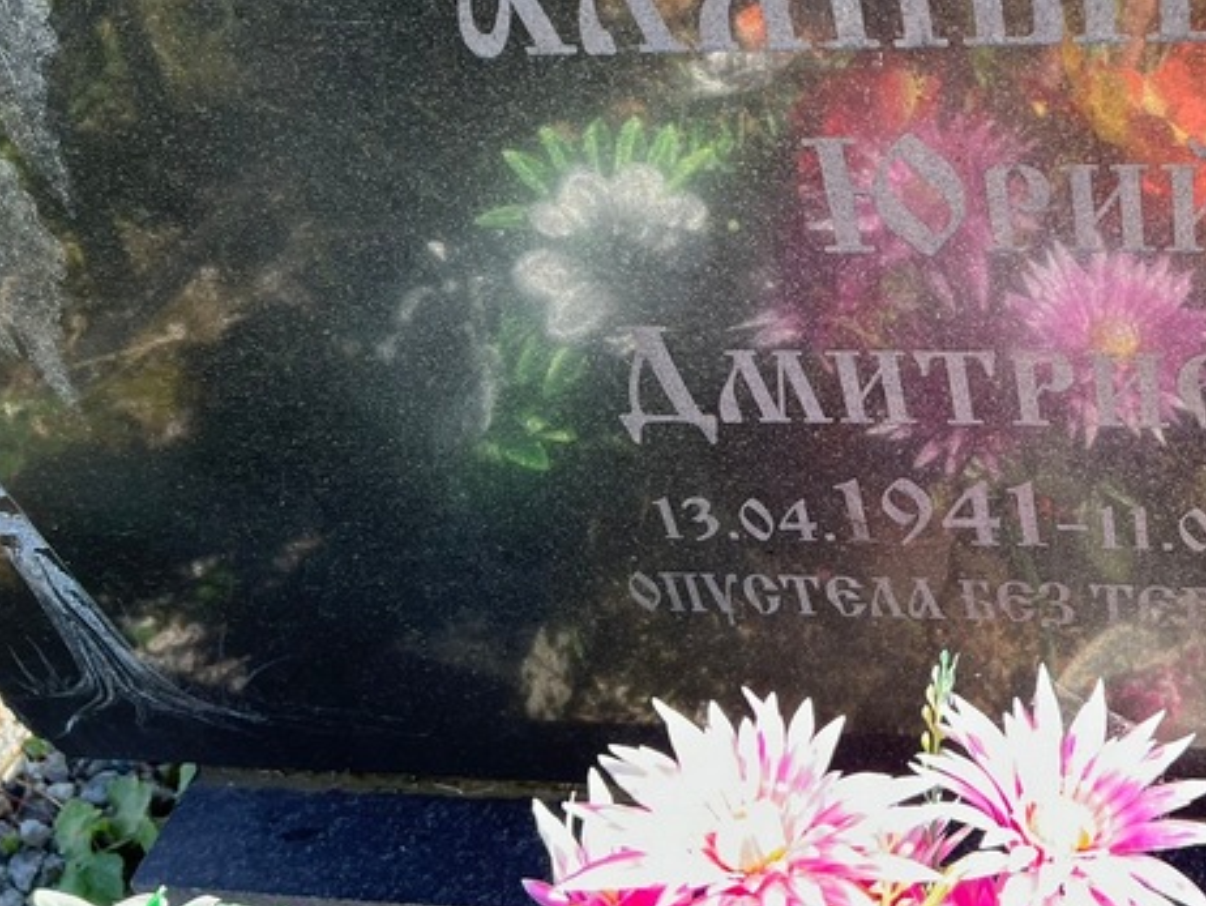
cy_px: 235
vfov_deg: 31.7
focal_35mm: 45
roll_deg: +5.1
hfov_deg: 39.8
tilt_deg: -39.2
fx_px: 1569
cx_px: 1021
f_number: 1.5
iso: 50
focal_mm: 5.7
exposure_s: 1/243
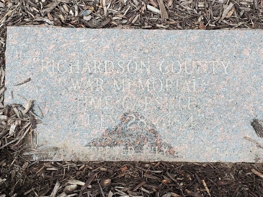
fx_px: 198
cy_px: 98
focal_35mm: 26
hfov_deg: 67.3
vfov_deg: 53.1
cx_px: 132
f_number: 2.4
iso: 80
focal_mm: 4.3
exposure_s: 1/120
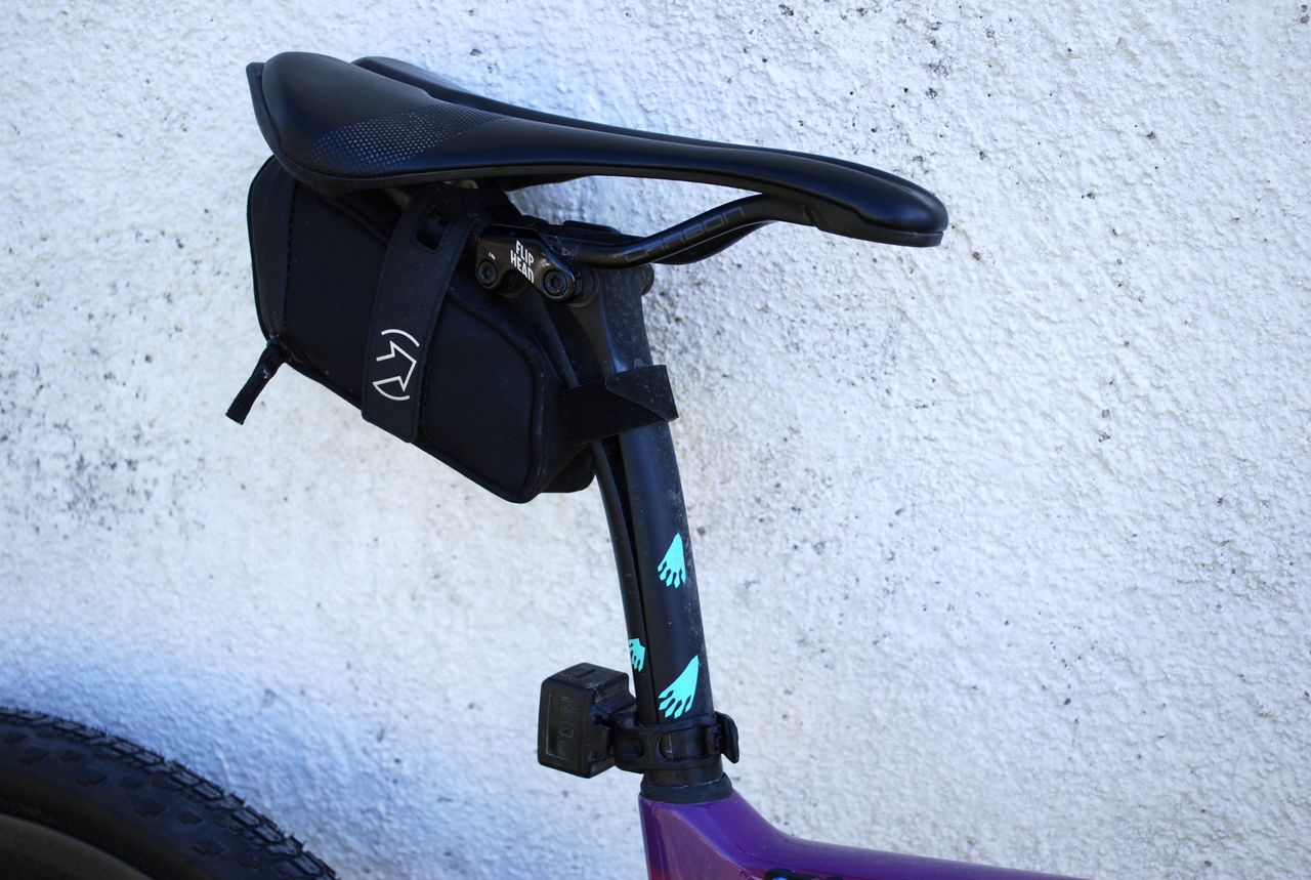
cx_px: 656
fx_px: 1970
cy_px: 440
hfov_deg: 36.8
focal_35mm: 54
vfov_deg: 25.2
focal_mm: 36
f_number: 5.3
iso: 200
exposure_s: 1/200
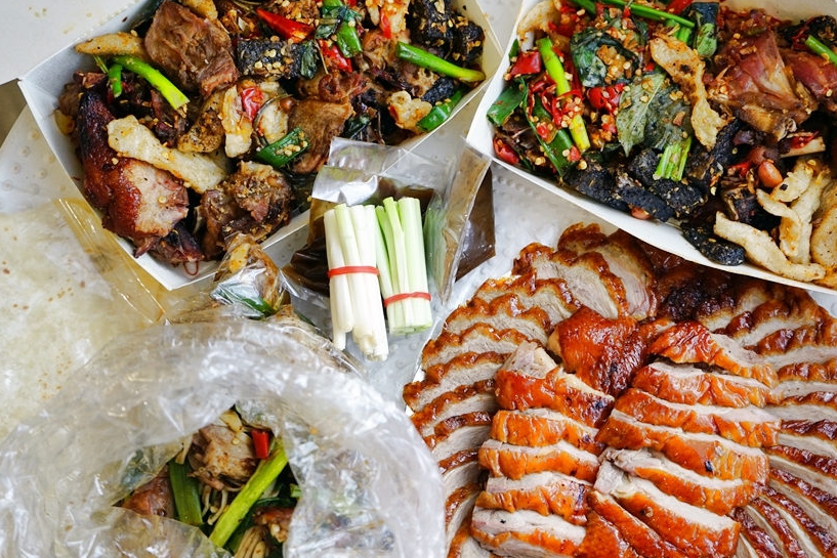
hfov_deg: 40.9
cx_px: 510
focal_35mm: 48
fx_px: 1116
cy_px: 317
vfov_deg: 28.1
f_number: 4
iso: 800
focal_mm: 39
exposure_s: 1/60
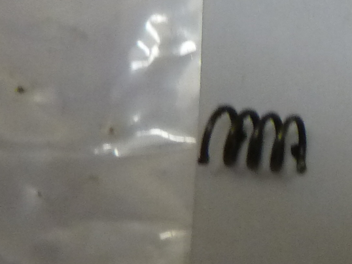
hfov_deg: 14.2
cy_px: 52
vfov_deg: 12.4
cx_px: 675
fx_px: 1210
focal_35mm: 119
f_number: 3.3
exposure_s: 1/30
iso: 200
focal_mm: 4.1
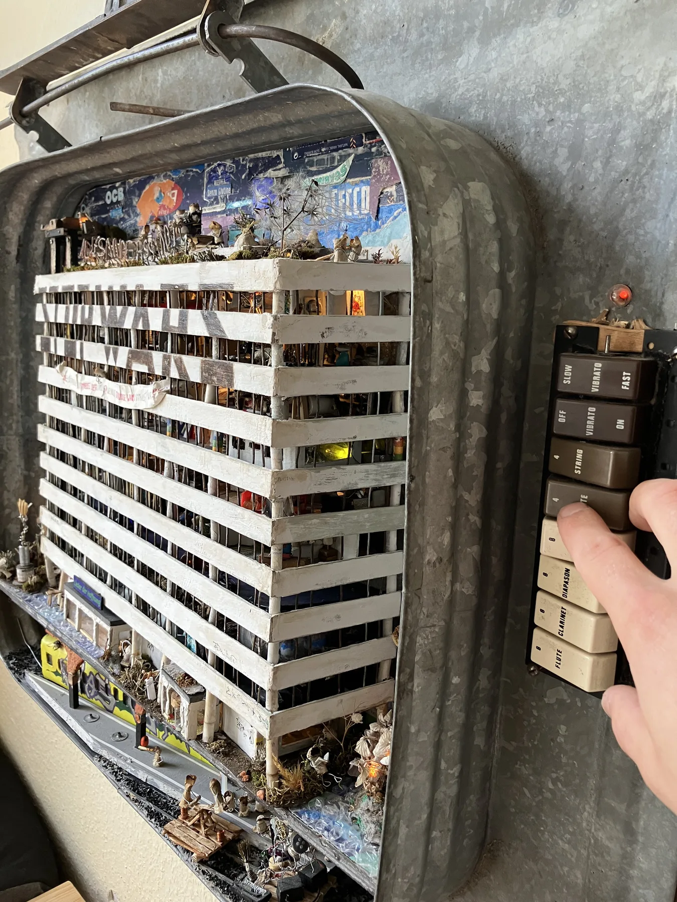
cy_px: 451
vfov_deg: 63.4
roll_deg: -1.7
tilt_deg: -11.9
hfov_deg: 49.7
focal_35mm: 28
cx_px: 338
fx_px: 730
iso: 80
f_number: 1.8
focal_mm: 3.99
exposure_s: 1/71
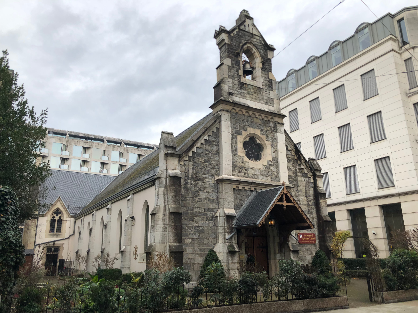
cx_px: 209
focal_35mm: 28
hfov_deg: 63.4
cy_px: 156
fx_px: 338
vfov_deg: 49.7
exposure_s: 1/571
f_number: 1.8
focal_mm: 4
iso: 20
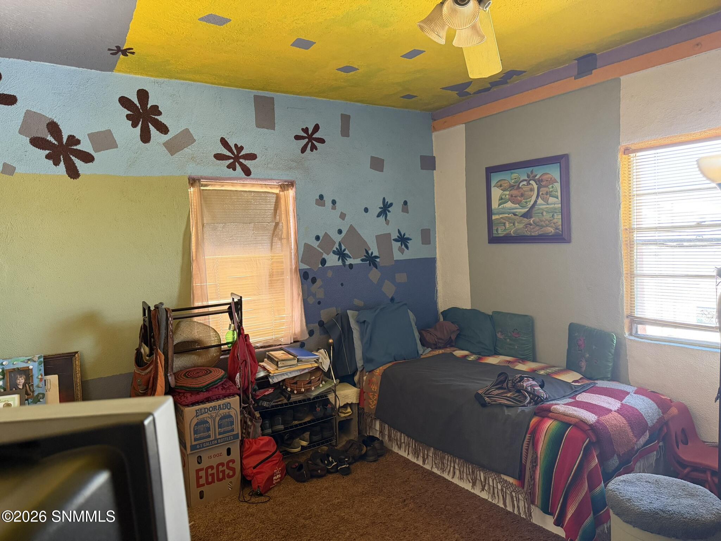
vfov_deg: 56.8
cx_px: 360
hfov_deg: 71.6
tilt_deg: -3.3
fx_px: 500
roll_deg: +2.3
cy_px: 270
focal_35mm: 24
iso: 500
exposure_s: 1/60
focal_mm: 6.76
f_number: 1.78
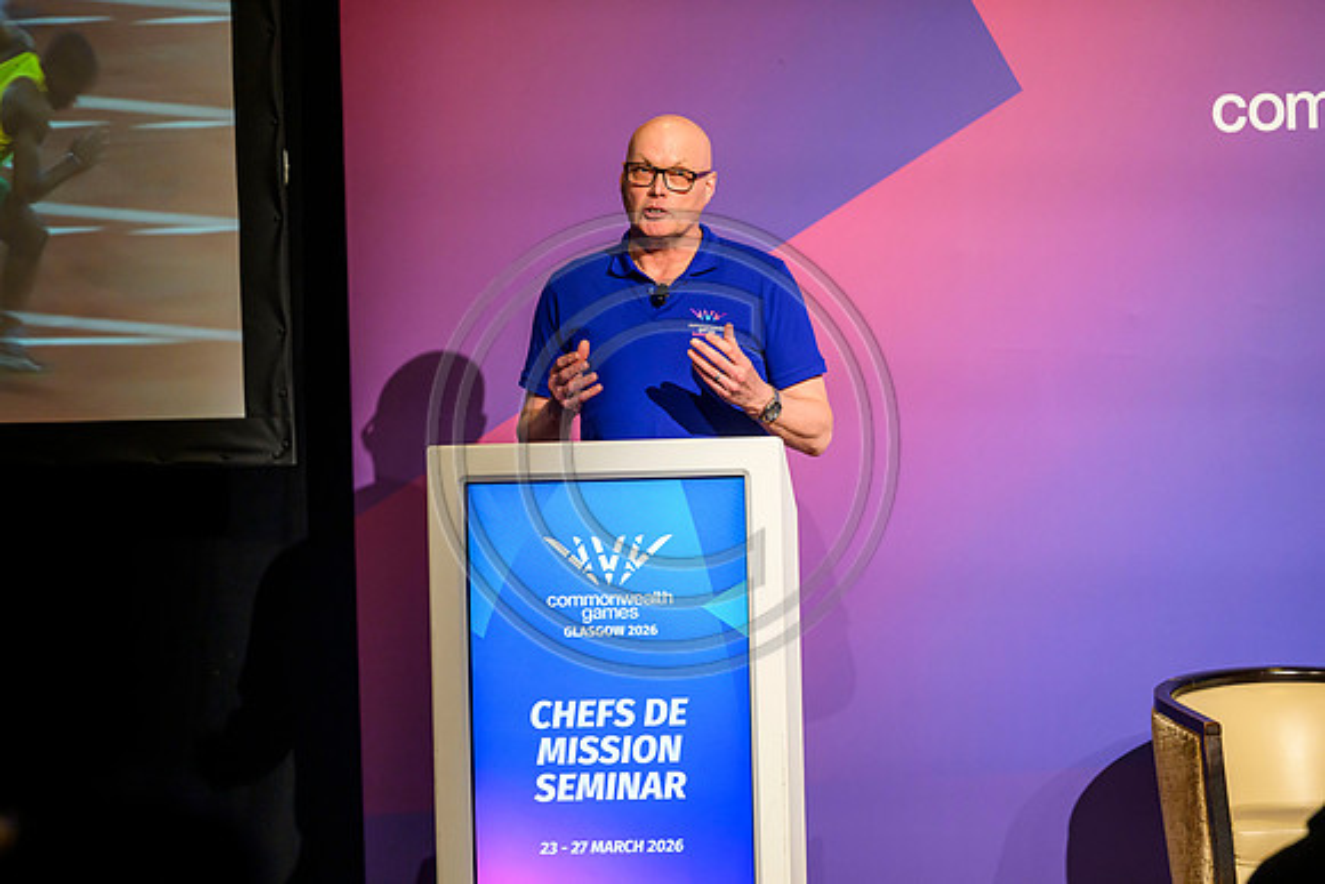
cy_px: 442
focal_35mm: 165
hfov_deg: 12.4
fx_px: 6074
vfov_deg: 8.3
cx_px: 662
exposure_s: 1/640
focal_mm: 165
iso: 2500
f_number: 2.8
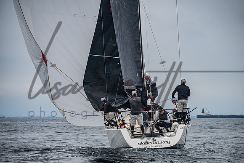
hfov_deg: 9.4
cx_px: 126
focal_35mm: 218
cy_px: 89
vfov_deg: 6.3
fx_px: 1481
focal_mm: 200
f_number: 5.6
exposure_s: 1/6400
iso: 400
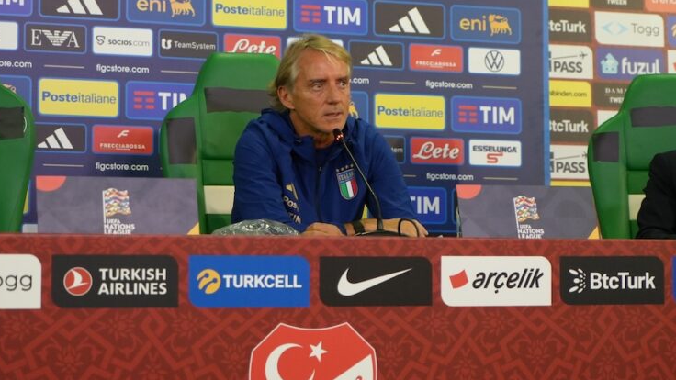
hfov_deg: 20.9
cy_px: 135
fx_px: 1828
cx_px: 310
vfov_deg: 11.9
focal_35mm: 102
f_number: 4
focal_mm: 70
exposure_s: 1/160
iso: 3200
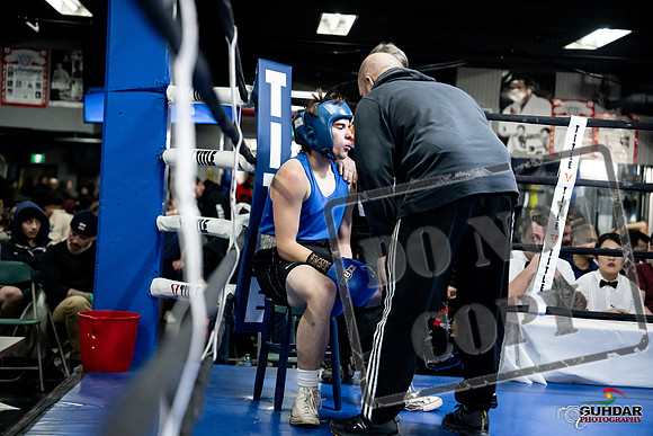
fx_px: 1270
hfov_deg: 28.8
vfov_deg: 19.5
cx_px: 326
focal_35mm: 70
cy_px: 218
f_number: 2.8
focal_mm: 70
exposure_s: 1/1000
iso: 8000
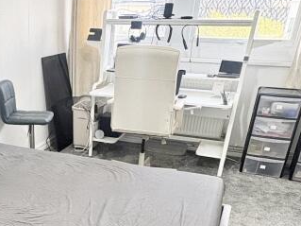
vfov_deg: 30.4
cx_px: 51
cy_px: 213
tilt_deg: -27.1
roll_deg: +1.0
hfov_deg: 40.0
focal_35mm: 45
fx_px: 391
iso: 200
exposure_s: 1/100
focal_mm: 2.22
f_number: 2.2
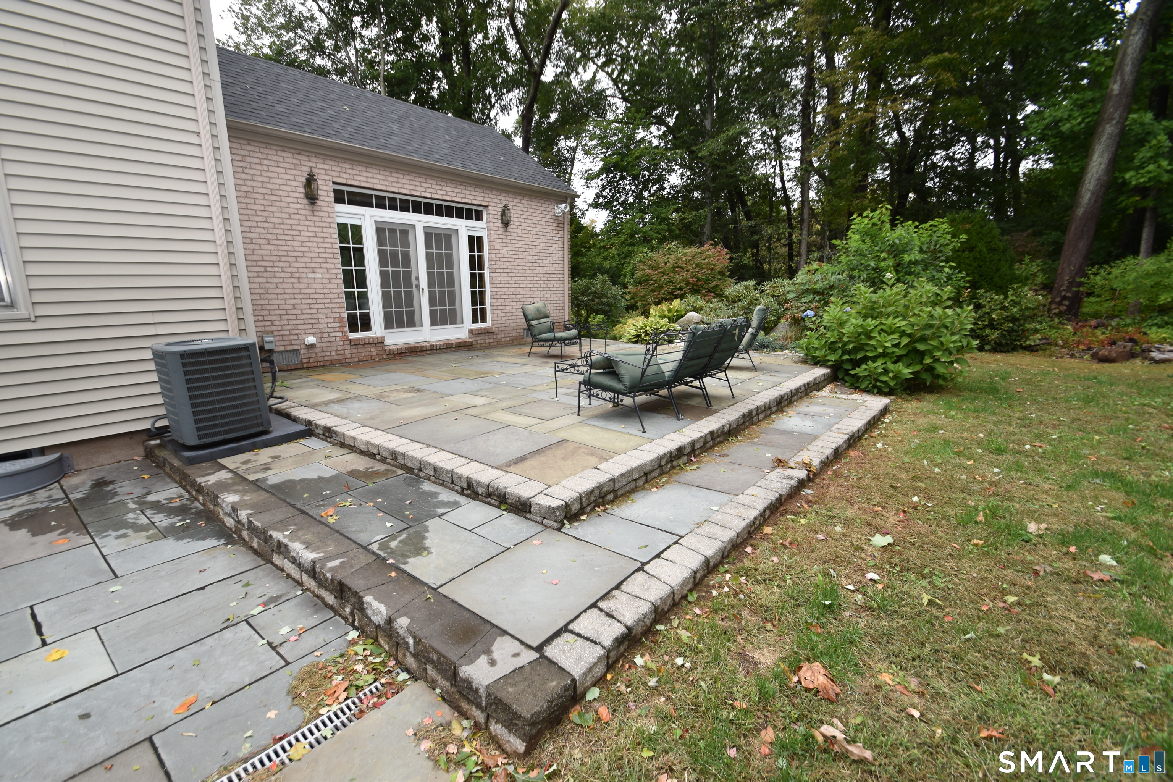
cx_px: 586
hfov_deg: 100.4
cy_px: 391
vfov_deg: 77.3
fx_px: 489
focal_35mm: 15
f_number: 5.6
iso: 110
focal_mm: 10
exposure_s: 1/125
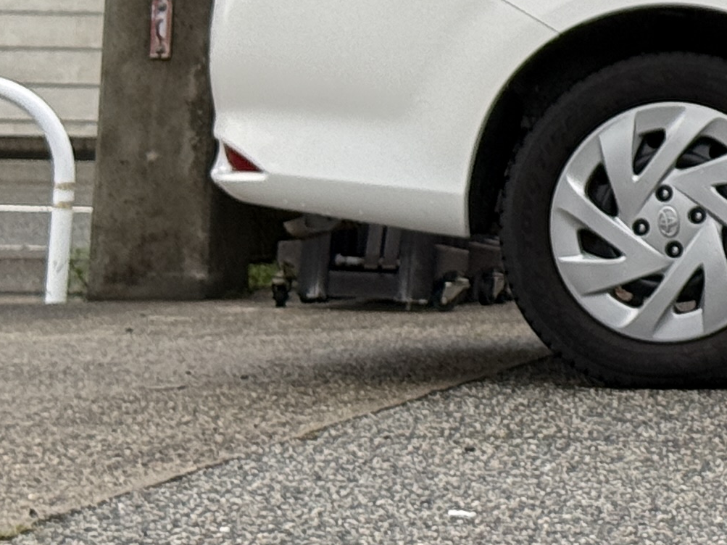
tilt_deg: +4.9
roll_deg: -1.7
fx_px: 4053
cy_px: -269
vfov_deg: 7.6
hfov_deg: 9.7
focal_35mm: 193
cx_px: 1373
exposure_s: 1/620
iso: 64
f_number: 1.78
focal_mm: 6.76
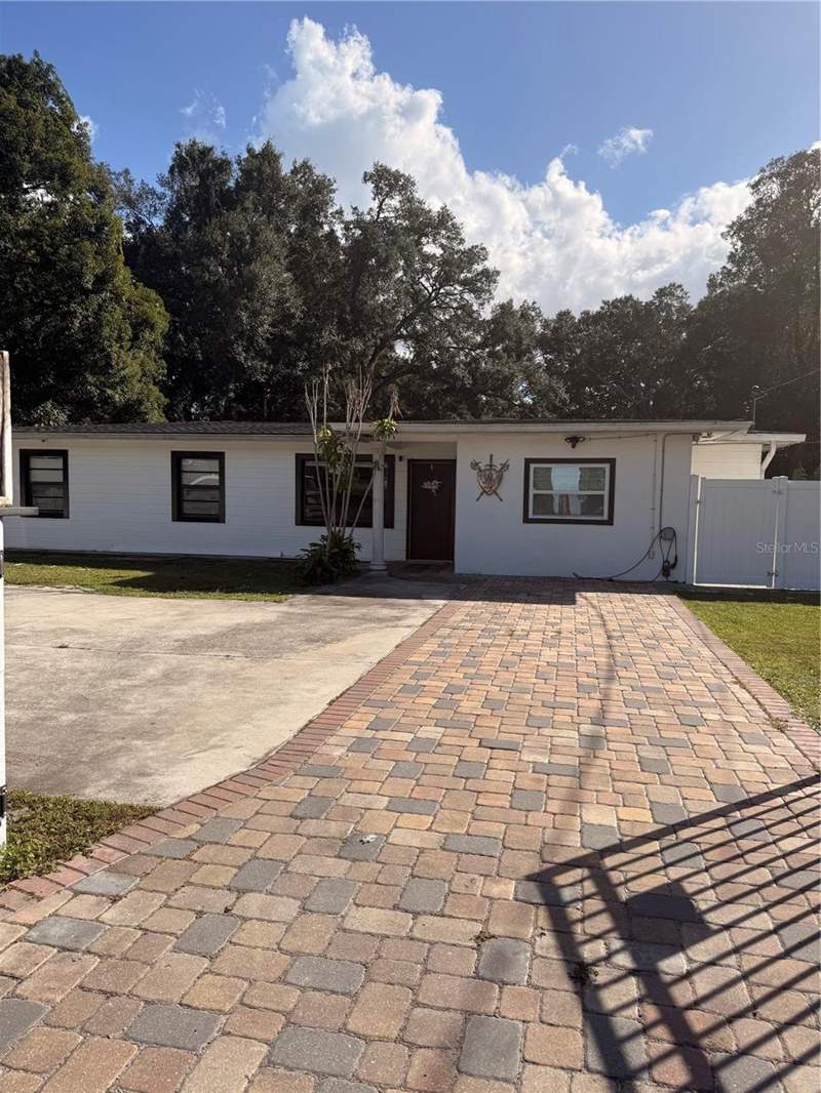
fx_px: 759
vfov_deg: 71.6
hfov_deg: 56.8
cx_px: 410
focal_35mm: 24
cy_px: 546
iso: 80
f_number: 1.78
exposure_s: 1/6711
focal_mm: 6.76
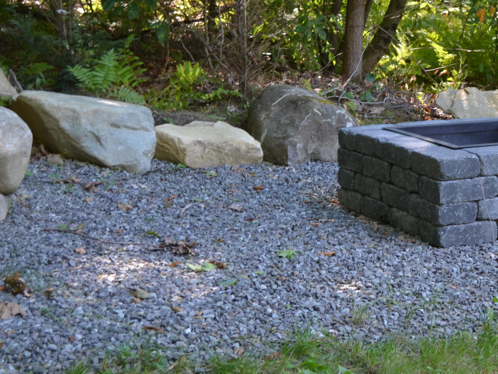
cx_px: 385
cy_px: 136
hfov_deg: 22.8
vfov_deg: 17.3
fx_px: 1223
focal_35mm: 85
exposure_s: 1/80
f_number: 4.8
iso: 400
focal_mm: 32
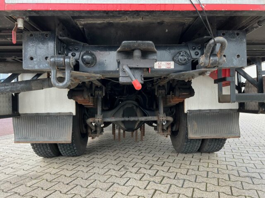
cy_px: 99
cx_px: 132
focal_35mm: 26
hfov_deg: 67.3
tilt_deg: -0.2
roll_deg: +0.1
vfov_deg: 53.1
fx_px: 199
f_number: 1.5
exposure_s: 1/121
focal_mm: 5.7
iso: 64
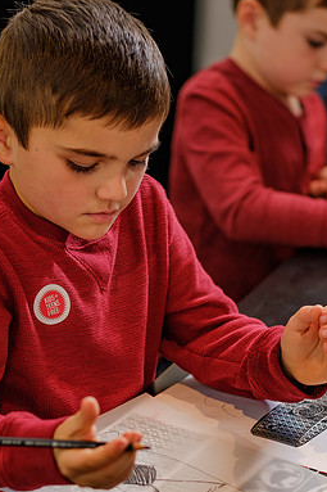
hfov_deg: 10.0
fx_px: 1868
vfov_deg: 15.0
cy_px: 256
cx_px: 129
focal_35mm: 137
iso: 200
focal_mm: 56
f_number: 2
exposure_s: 1/125
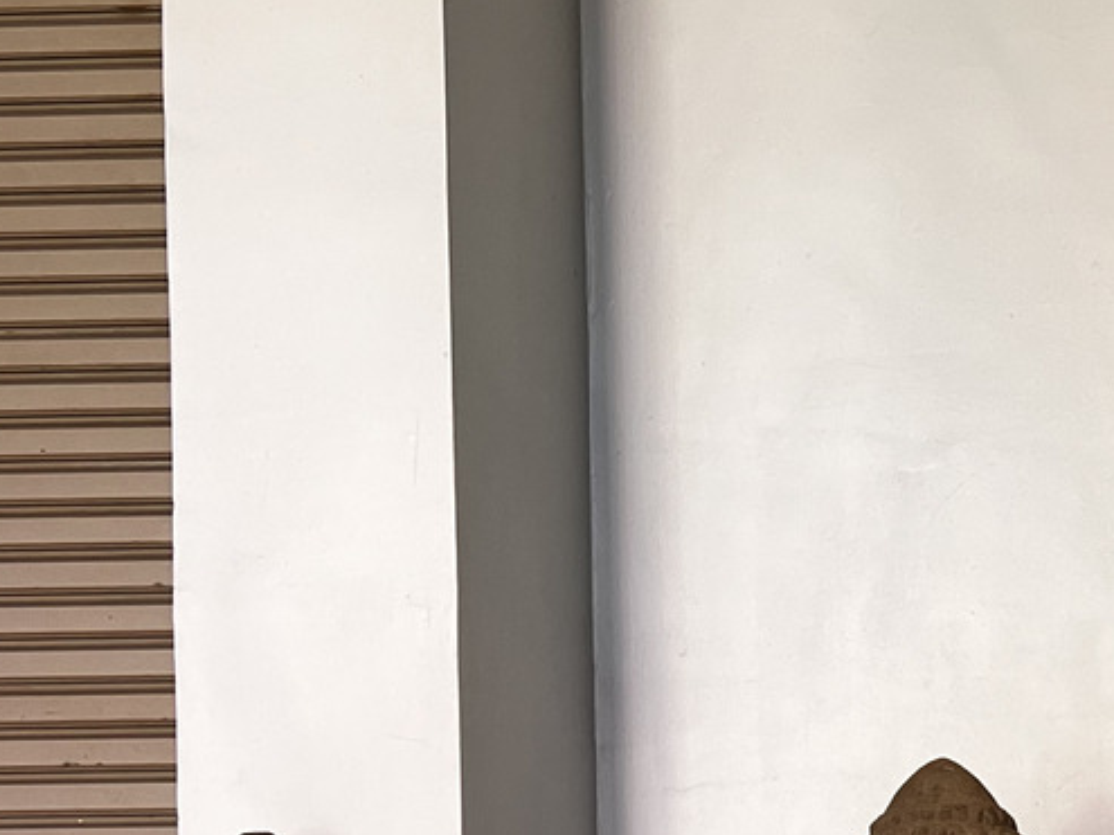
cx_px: 1443
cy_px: 988
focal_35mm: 84
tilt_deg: -0.2
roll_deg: +1.6
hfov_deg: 21.2
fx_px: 2703
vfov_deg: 16.8
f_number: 1.5
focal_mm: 5.7
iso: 125
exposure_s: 1/121
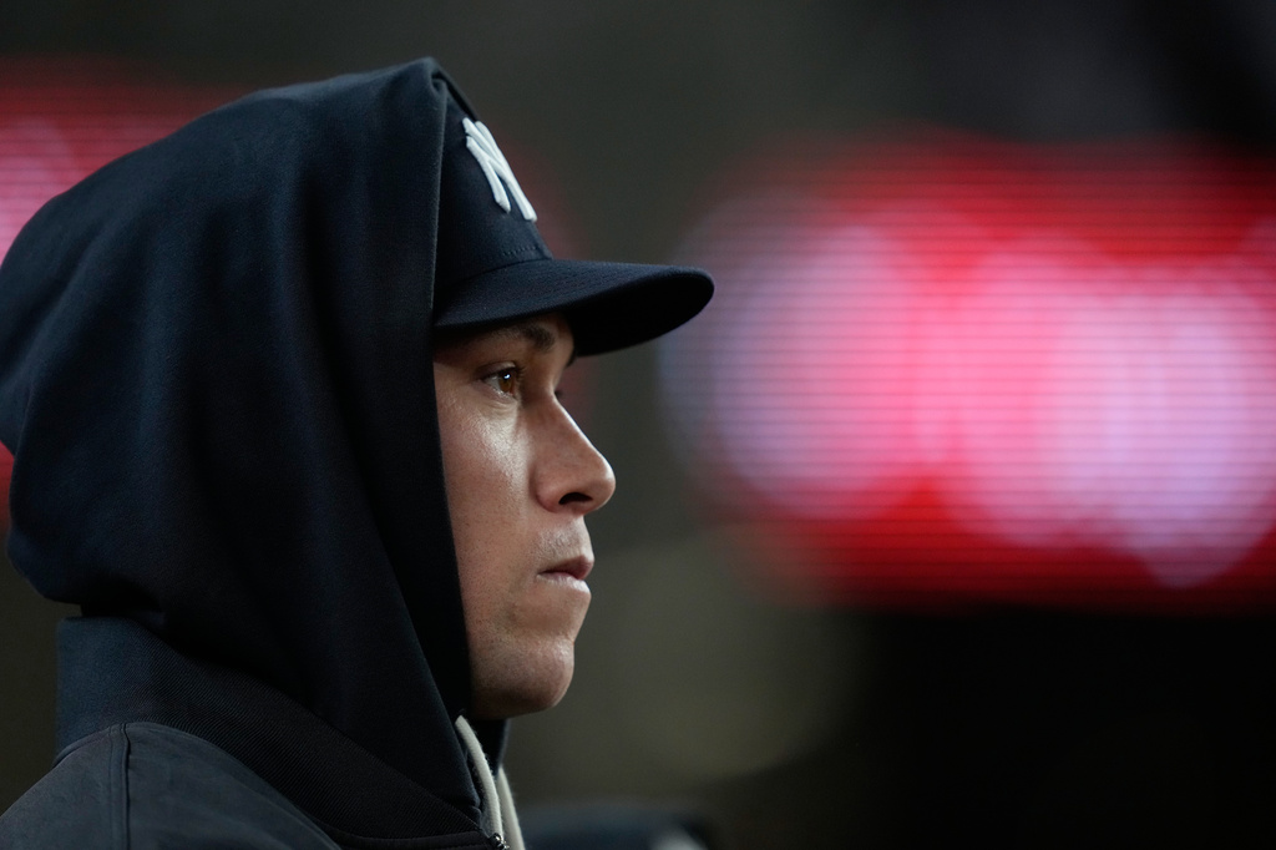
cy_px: 425
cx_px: 638
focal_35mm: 400
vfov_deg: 3.4
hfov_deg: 5.2
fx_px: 14172
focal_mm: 400
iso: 4000
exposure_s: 1/3200
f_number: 2.8
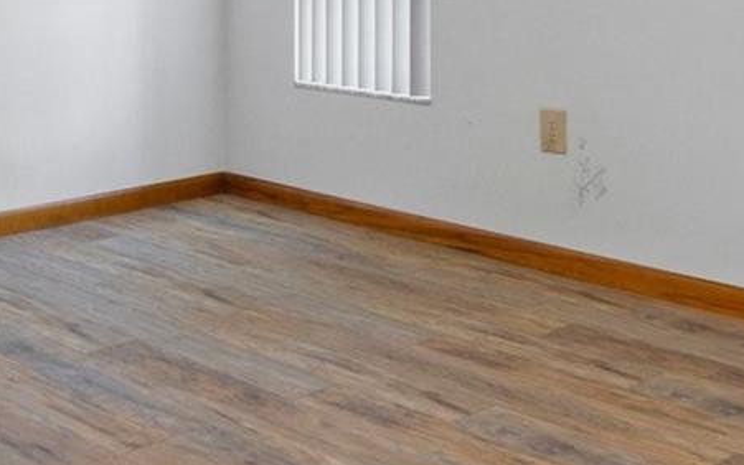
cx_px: 231
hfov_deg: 31.2
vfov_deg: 18.7
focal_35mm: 65
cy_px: -119
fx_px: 1318
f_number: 8
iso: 320
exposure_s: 1/2
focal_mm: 12
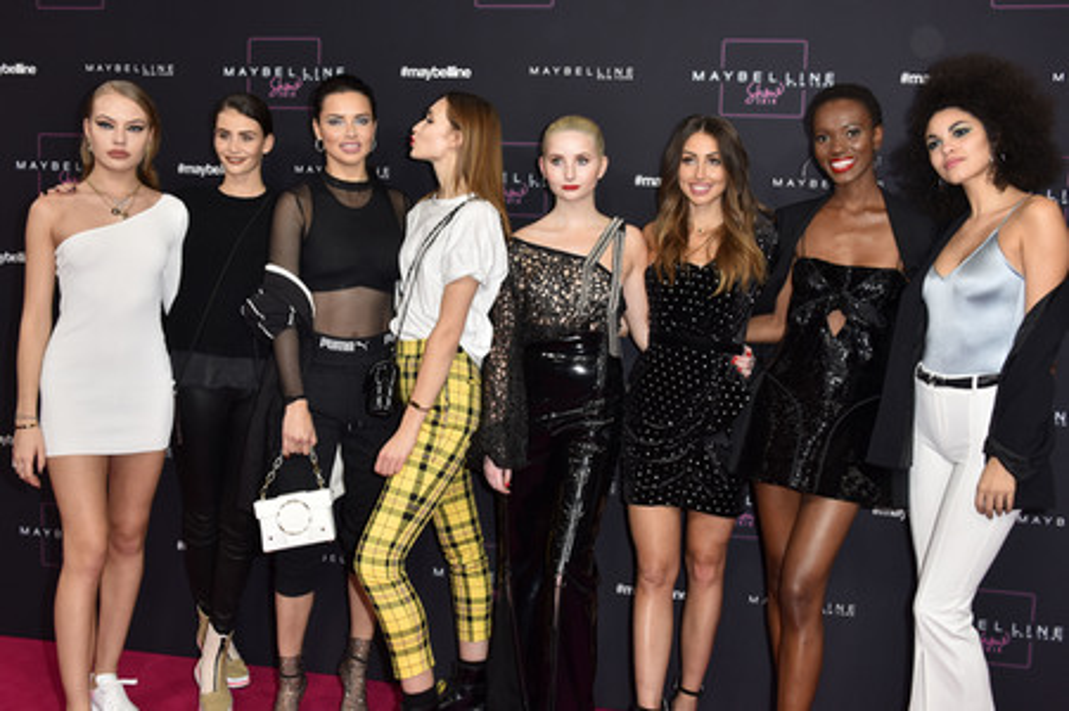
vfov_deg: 38.8
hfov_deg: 55.8
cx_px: 534
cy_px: 356
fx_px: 1009
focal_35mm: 34
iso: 500
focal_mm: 34
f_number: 5.6
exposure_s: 1/125
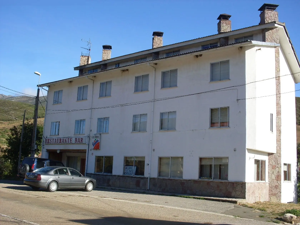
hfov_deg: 49.0
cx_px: 150
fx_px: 329
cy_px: 112
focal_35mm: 38
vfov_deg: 37.7
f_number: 8.4
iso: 80
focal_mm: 6.3
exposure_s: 1/125
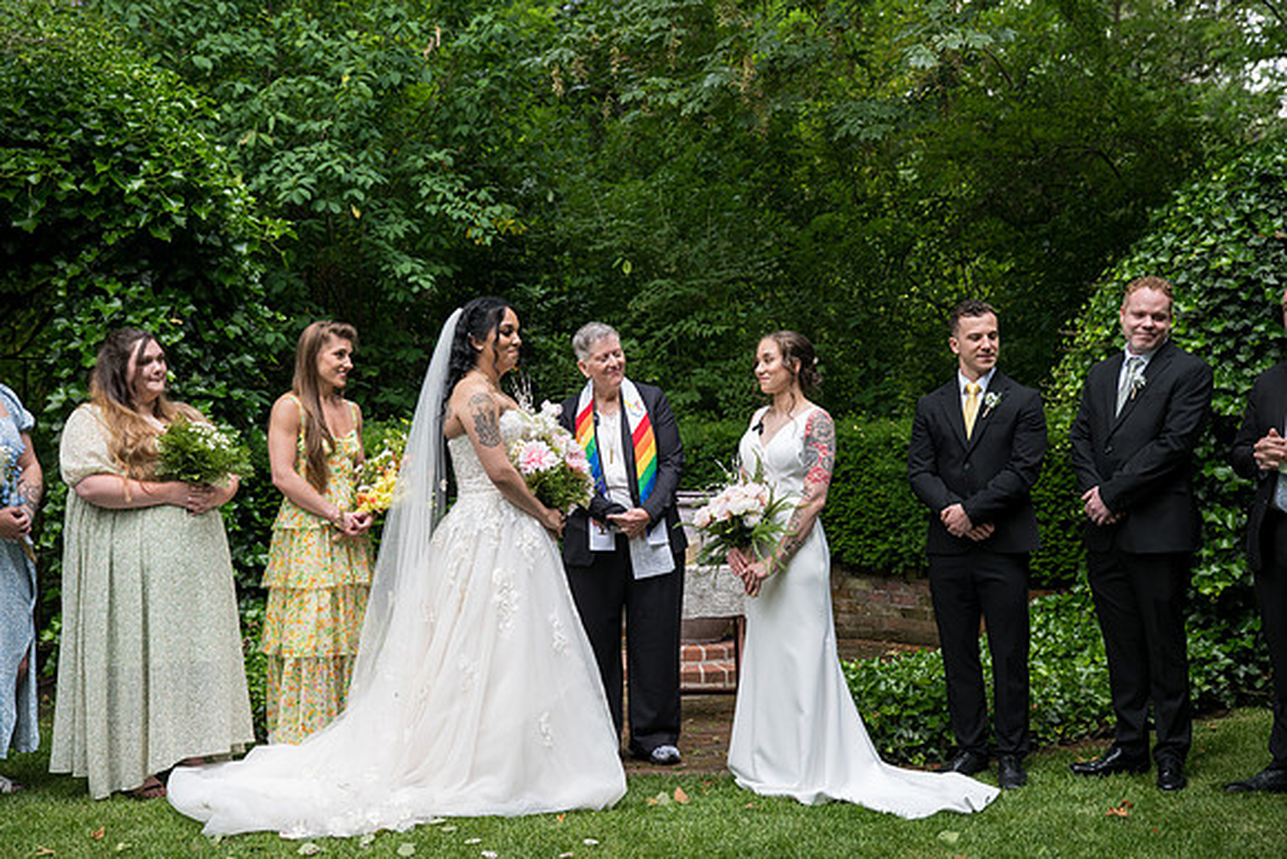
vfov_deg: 26.0
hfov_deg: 38.2
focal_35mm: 52
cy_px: 430
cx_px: 644
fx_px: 1859
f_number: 4
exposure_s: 1/400
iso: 500
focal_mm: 52
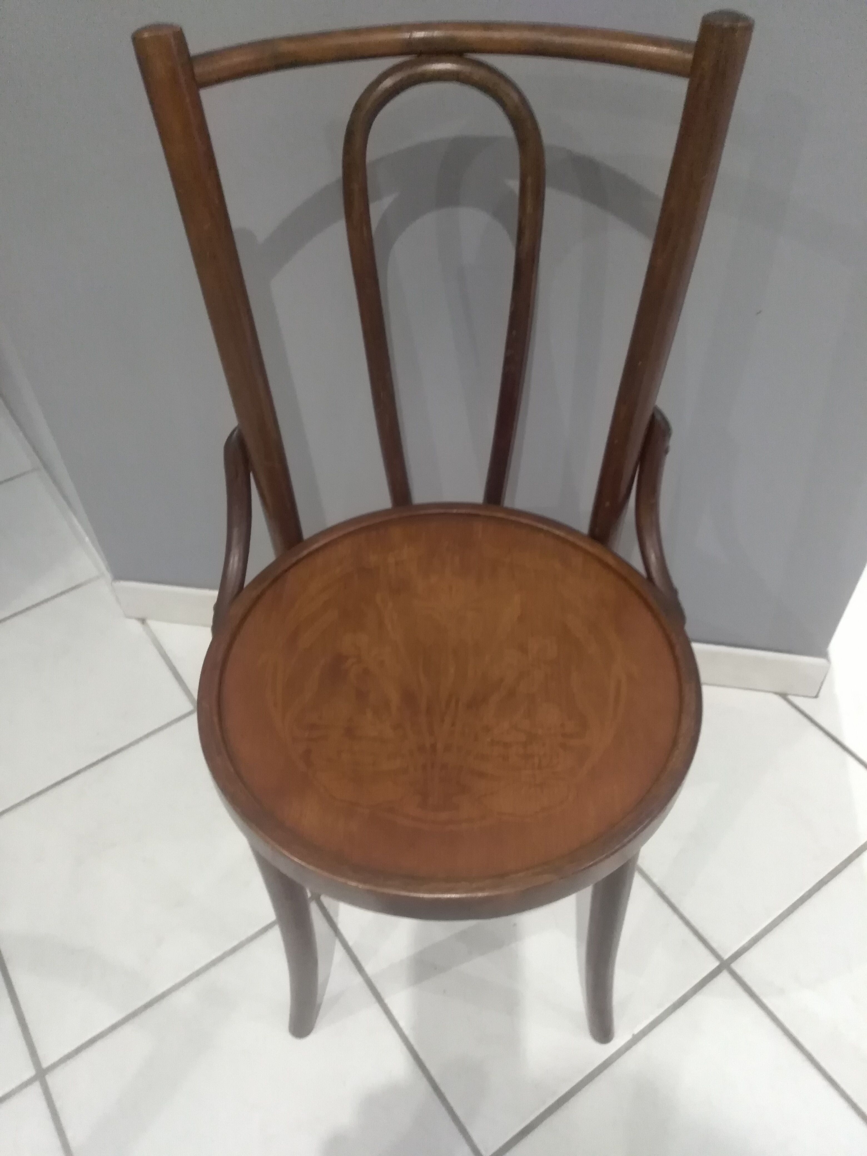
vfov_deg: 67.3
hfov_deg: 53.1
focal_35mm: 26
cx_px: 434
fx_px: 868
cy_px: 578
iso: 864
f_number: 2
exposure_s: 1/14.3
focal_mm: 3.54
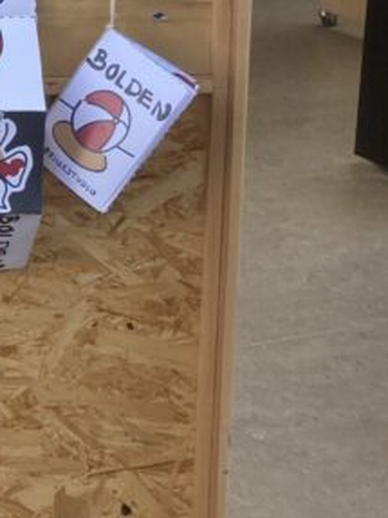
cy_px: 56
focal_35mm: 100
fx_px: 1496
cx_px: -222
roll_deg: +0.3
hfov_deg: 13.7
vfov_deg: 19.3
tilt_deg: -13.6
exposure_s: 1/121
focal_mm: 3.99
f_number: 1.8
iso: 80
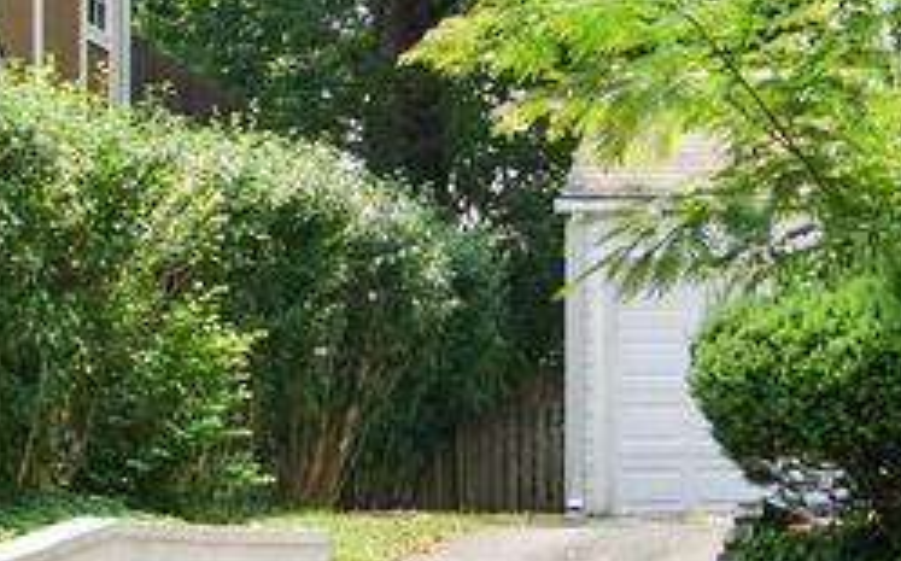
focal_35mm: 147
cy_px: 559
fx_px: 3606
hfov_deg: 13.6
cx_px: 1230
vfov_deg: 8.8
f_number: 9
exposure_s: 1/800
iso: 800
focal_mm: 35
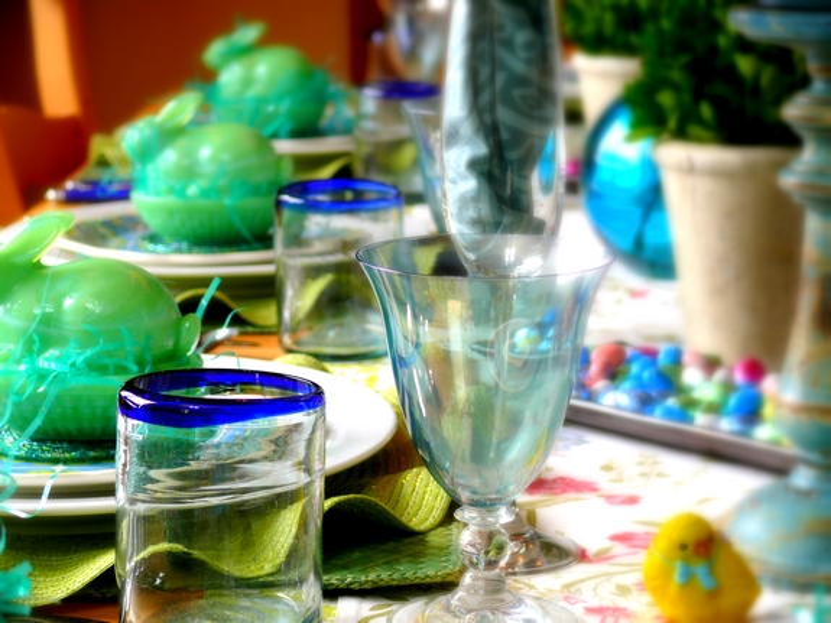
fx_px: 2328
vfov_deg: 15.2
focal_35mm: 97
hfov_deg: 20.2
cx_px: 416
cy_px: 312
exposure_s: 1/80
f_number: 3.2
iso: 100
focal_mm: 20.4
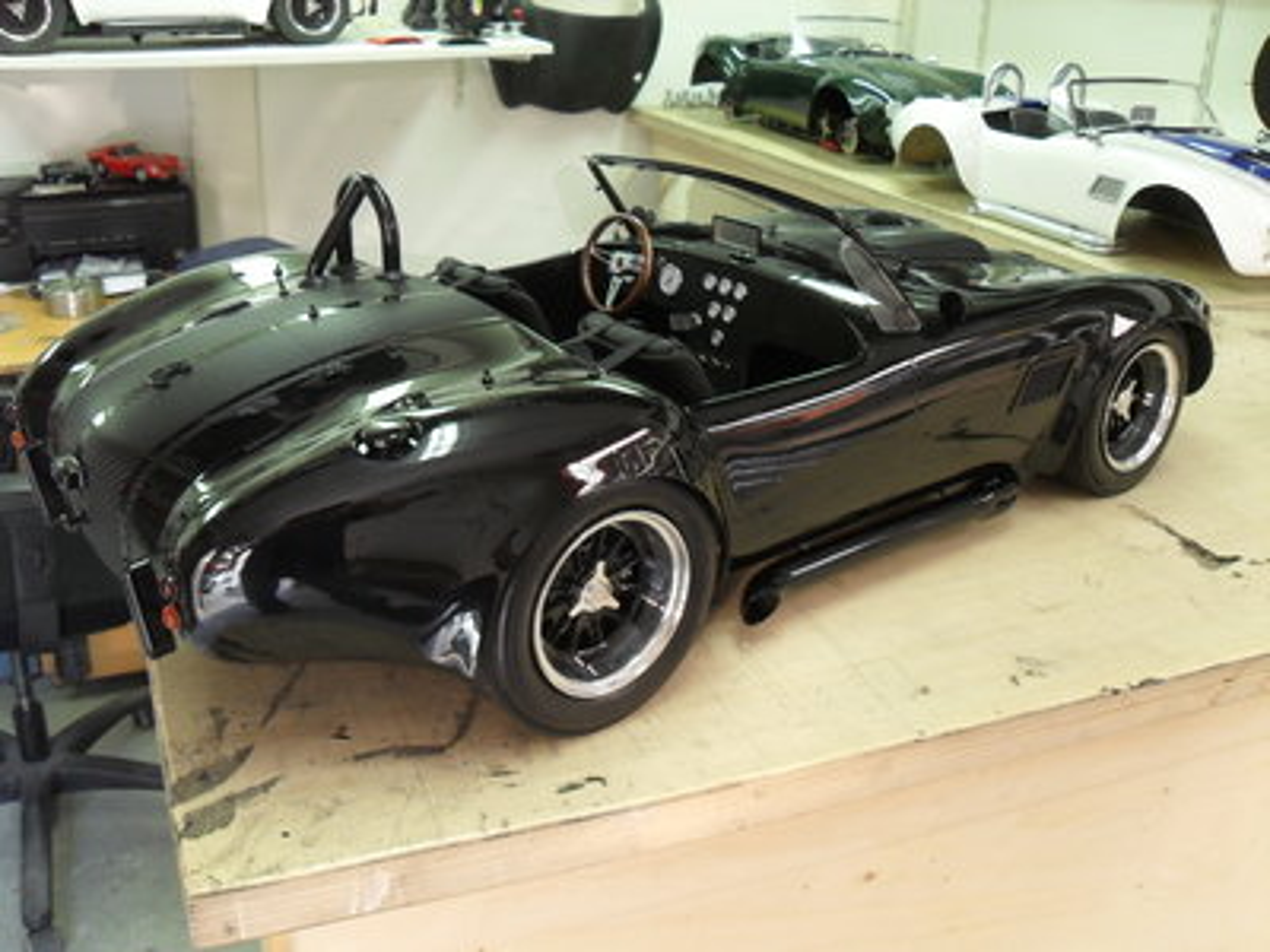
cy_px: 476
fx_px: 1284
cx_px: 635
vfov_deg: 40.7
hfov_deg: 52.6
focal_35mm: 35
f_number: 2.8
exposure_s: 1/30
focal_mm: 6.2
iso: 200
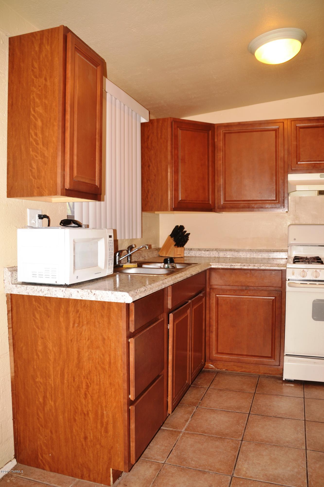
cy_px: 244
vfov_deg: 61.9
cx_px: 162
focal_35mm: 30
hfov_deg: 43.6
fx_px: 405
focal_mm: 20
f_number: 3.5
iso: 100
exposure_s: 1/60
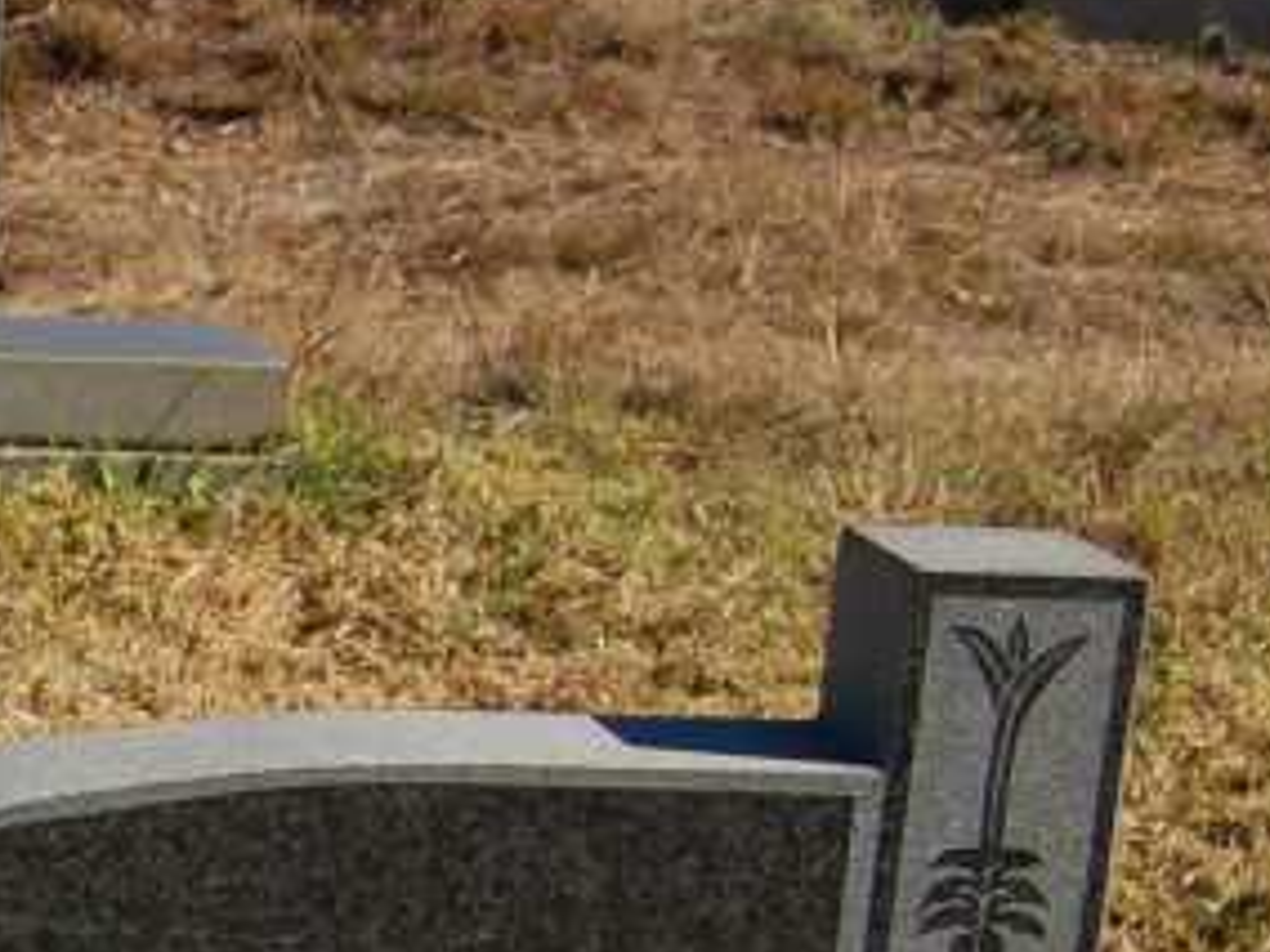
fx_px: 5797
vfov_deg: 9.3
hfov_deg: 11.3
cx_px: -1274
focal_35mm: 158
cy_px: 1035
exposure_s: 1/640
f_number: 6.3
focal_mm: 26
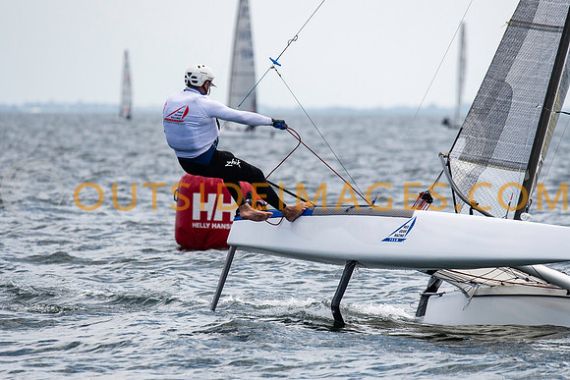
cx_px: 285
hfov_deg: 4.6
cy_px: 190
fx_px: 7169
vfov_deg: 3.0
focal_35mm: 453
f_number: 5
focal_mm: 300
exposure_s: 1/5000
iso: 400
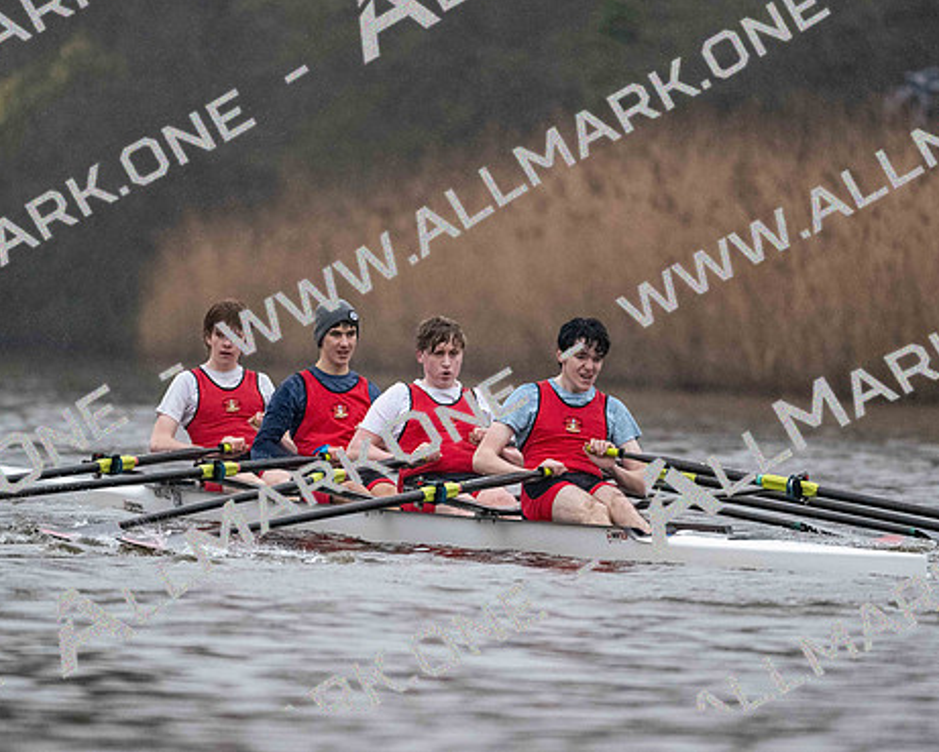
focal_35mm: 472
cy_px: 362
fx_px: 13120
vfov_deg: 3.3
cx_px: 468
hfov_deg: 4.1
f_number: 4.5
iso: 6400
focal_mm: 400
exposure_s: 1/1600
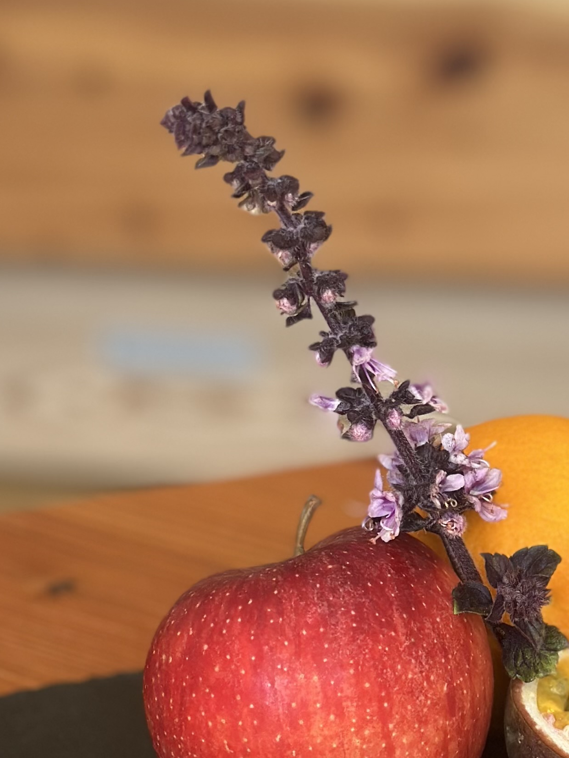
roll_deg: -0.5
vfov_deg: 16.8
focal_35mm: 117
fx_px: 2564
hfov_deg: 12.5
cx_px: 624
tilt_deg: -17.4
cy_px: 306
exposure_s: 1/95
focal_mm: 6.86
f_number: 1.78
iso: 125
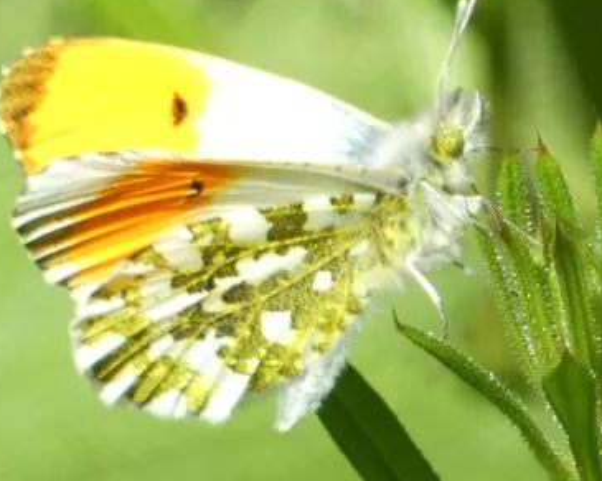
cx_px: 371
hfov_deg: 1.1
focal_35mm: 1816
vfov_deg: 0.9
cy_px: 244
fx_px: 32355
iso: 100
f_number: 5.7
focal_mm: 189.9
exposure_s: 1/125
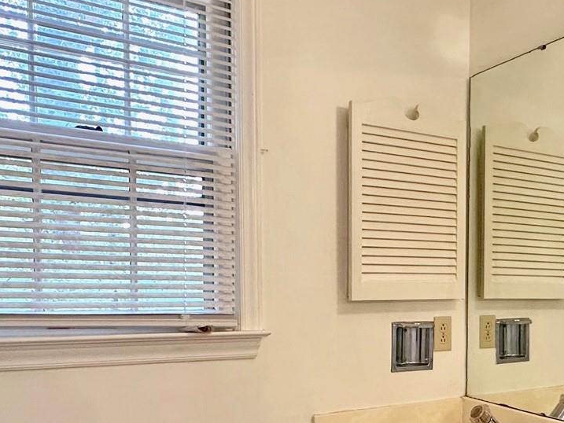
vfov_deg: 35.2
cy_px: 316
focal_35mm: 40
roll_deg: -1.2
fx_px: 652
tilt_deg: -2.6
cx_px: 440
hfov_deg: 44.8
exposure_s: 1/60
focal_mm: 2.22
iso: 200
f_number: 2.2
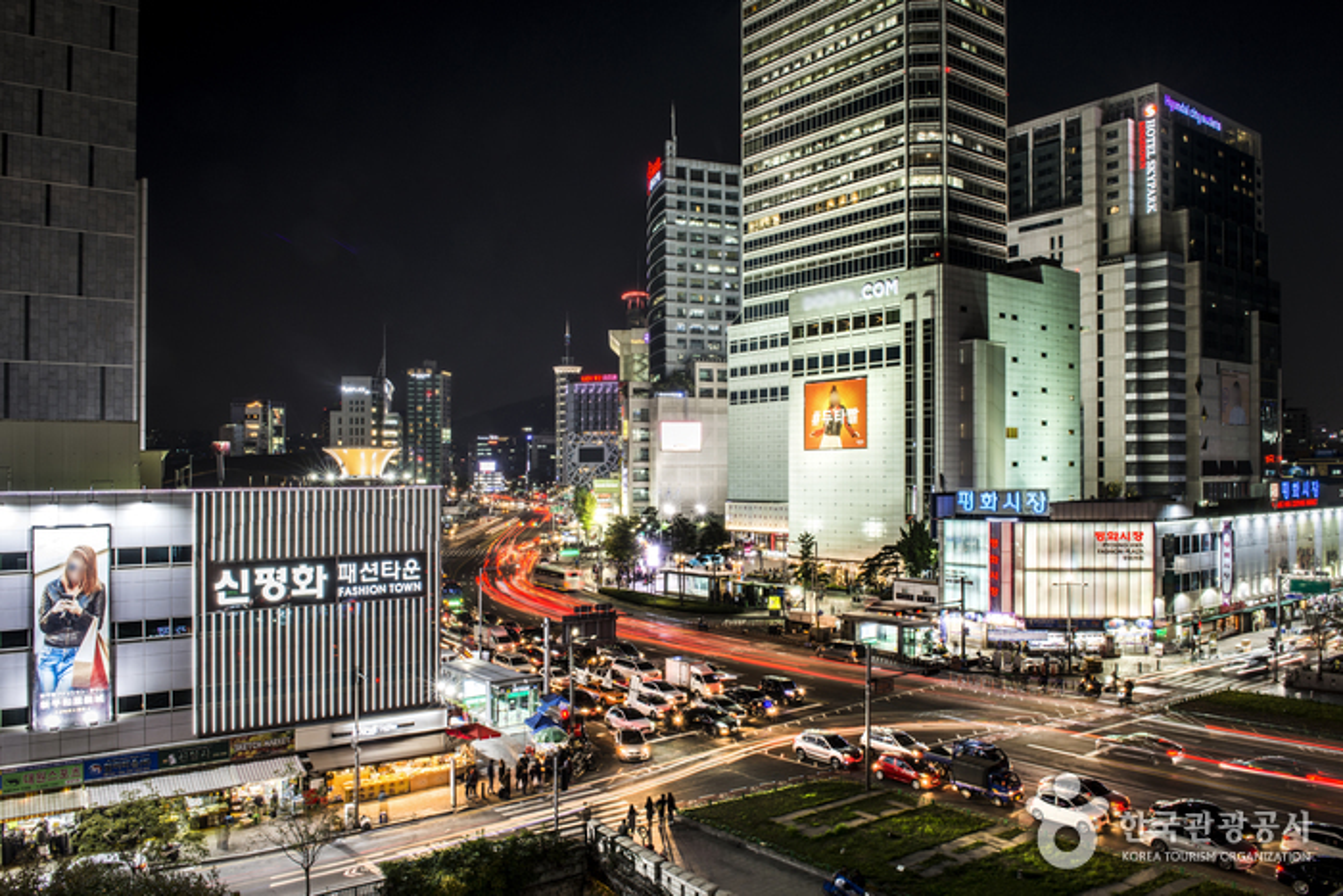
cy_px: 448
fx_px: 1007
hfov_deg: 67.4
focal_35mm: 27
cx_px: 672
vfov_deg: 47.9
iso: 100
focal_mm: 27
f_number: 16
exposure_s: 6
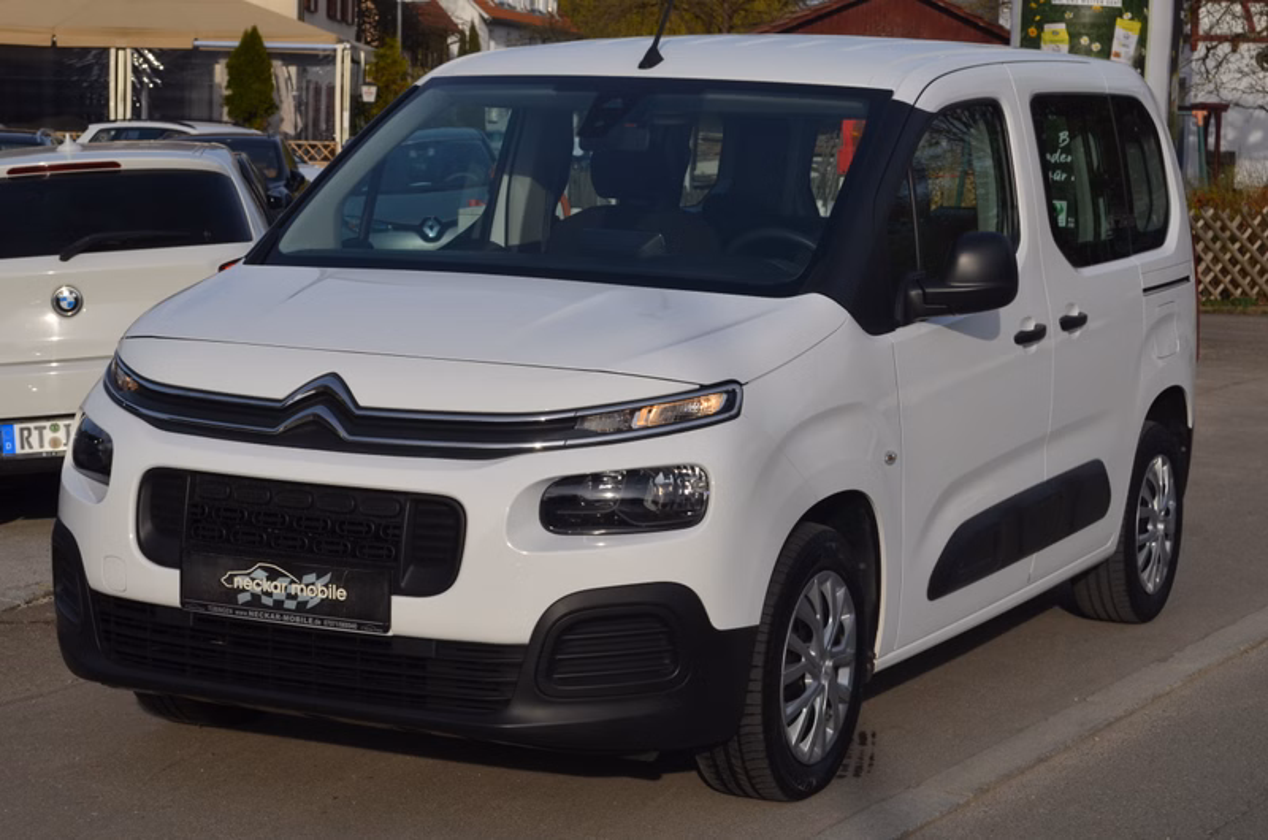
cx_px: 634
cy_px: 420
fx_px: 2900
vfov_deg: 16.5
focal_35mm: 82
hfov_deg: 24.7
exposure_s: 1/320
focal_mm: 55
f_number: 9
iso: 100
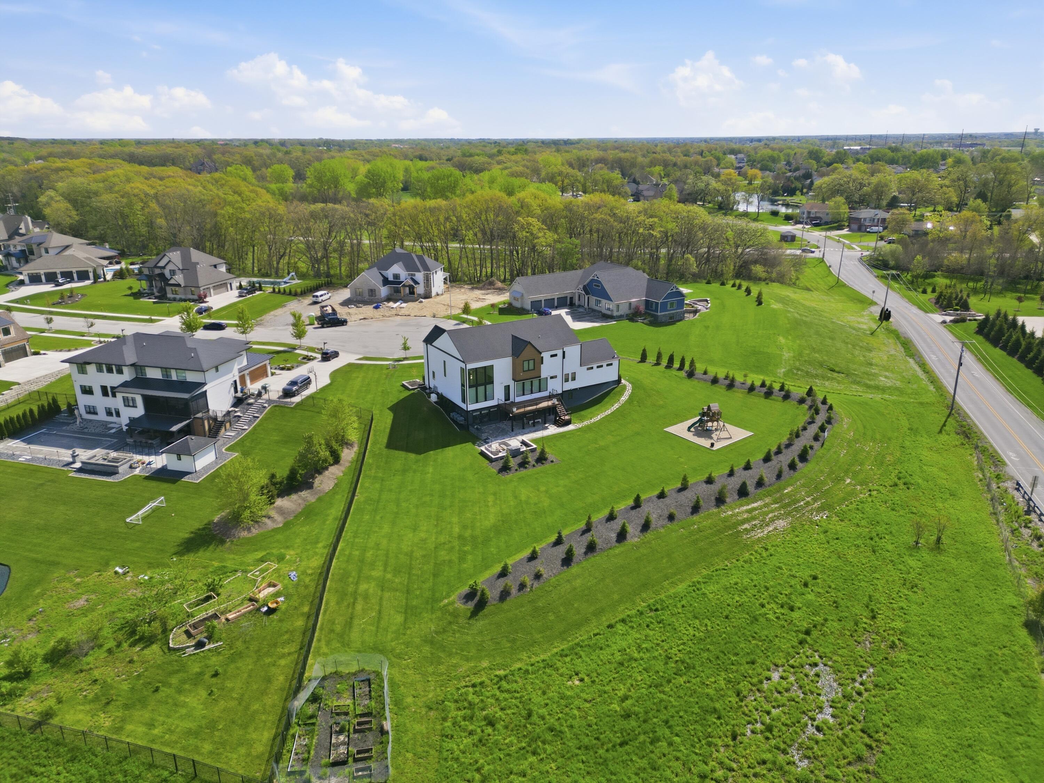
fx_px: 724
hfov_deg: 71.6
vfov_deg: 56.8
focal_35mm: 24
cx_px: 522
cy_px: 392
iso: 100
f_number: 1.7
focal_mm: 6.7
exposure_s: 1/4000
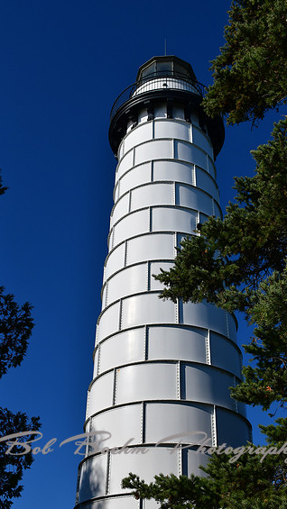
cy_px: 253
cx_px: 133
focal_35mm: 43
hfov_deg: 27.7
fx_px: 581
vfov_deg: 47.4
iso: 200
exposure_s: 1/400
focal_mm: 20
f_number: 11
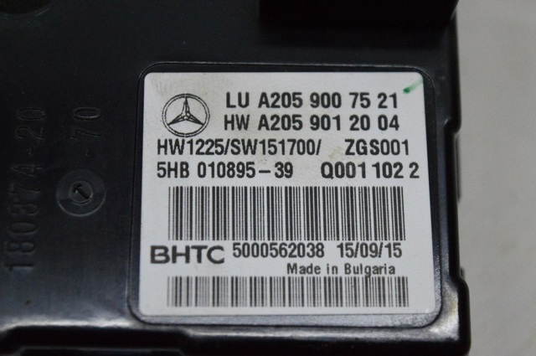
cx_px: 268
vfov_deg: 16.5
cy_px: 178
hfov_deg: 24.6
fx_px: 1227
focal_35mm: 82
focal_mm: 55
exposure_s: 1/800
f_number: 5.6
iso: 6400
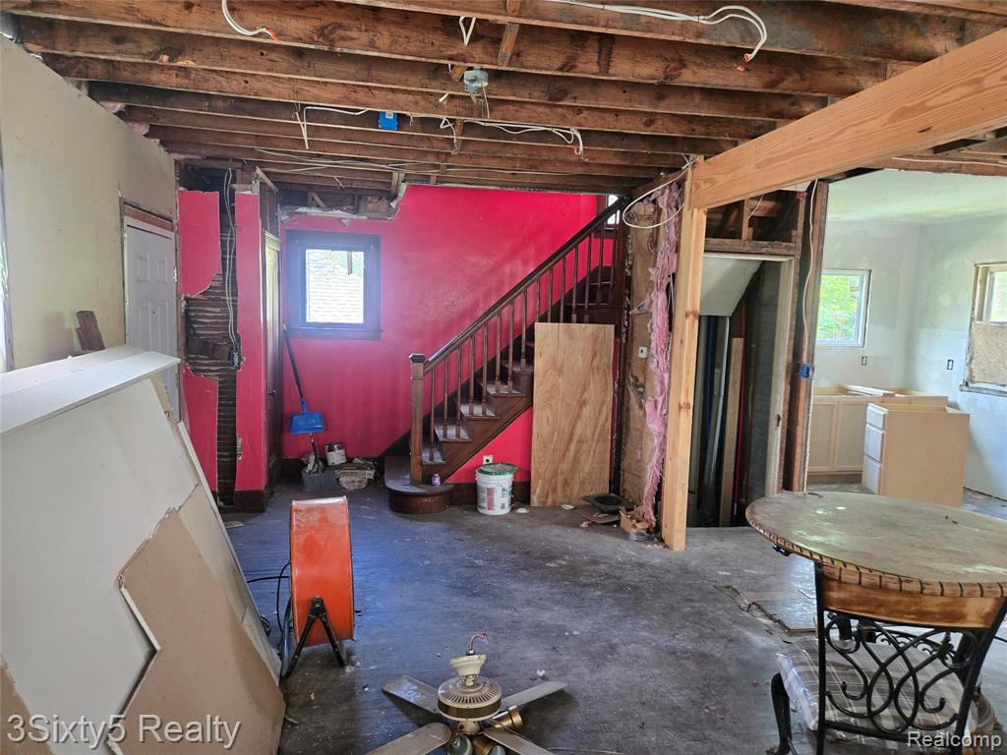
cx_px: 504
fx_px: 669
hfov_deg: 73.9
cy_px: 378
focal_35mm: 23
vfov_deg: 58.9
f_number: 1.8
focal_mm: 5.4
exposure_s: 1/120
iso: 800
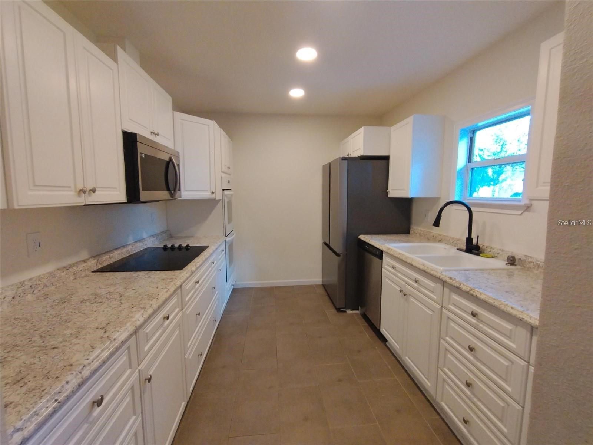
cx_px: 296
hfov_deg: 94.5
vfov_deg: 78.1
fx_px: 274
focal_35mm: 16
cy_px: 222
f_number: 2.2
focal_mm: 1.66
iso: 188
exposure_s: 1/30
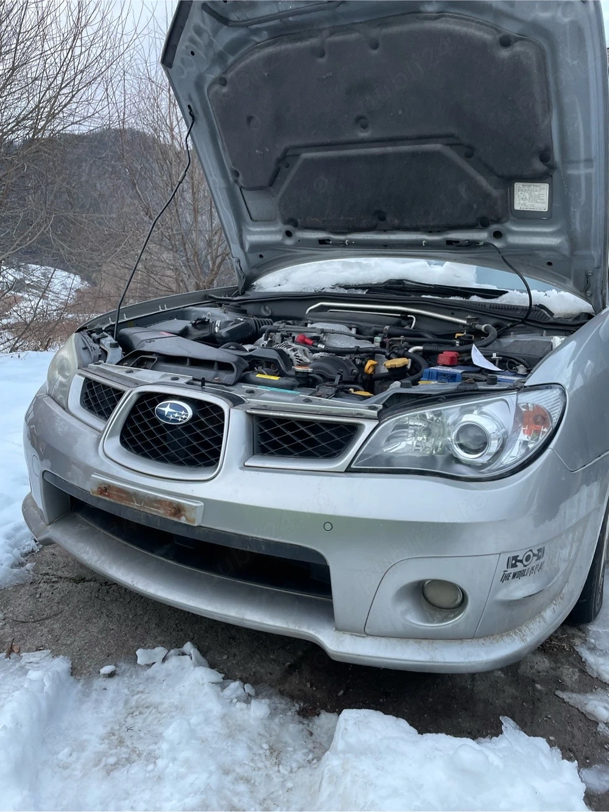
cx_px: 304
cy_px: 406
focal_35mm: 26
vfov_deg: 67.3
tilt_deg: -6.2
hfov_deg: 53.0
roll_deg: +0.2
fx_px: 610
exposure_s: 1/102
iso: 125
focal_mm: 4.2
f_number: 1.6
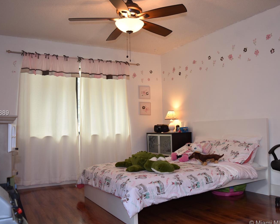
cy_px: 113
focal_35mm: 31
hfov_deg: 57.2
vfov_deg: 47.1
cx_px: 148
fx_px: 257
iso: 400
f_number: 4
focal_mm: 18
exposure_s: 1/60
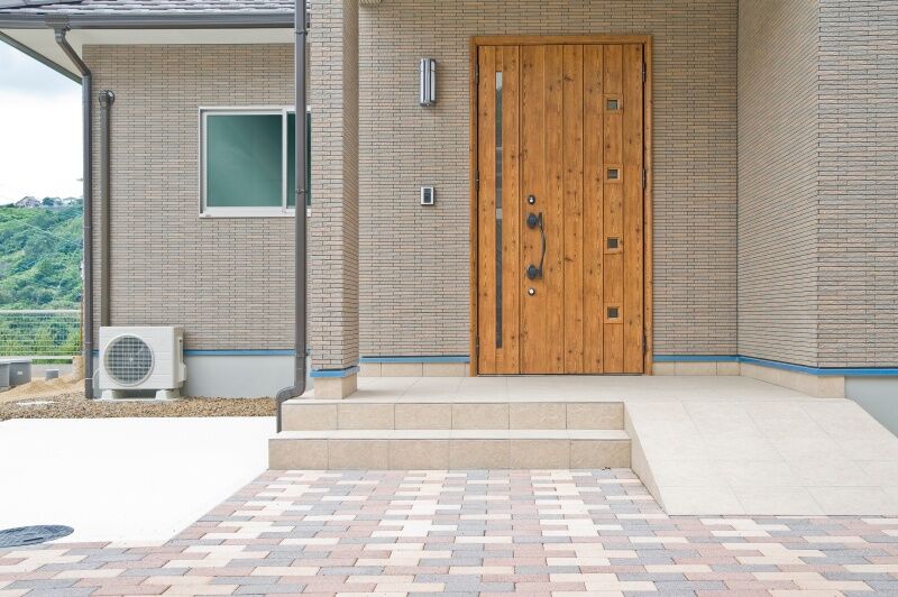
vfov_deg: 31.8
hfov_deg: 46.4
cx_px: 449
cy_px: 298
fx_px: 1047
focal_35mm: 42
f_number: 11
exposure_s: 1/40
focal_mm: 42
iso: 200
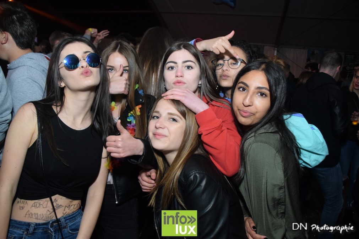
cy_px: 120
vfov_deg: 47.9
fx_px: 269
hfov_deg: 67.4
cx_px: 180
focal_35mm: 27
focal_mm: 18
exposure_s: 1/60
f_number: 3.5
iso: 1600
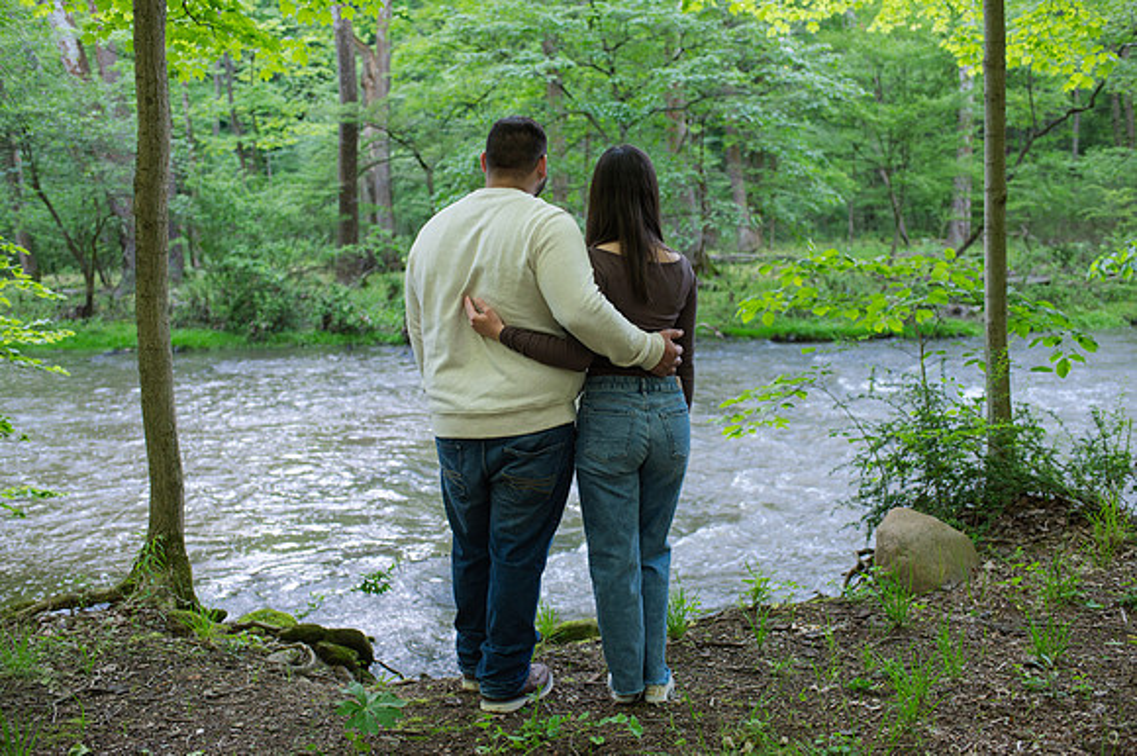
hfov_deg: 54.5
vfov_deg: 37.8
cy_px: 378
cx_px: 568
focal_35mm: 35
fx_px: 1105
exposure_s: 1/320
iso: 900
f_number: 3.2
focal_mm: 35
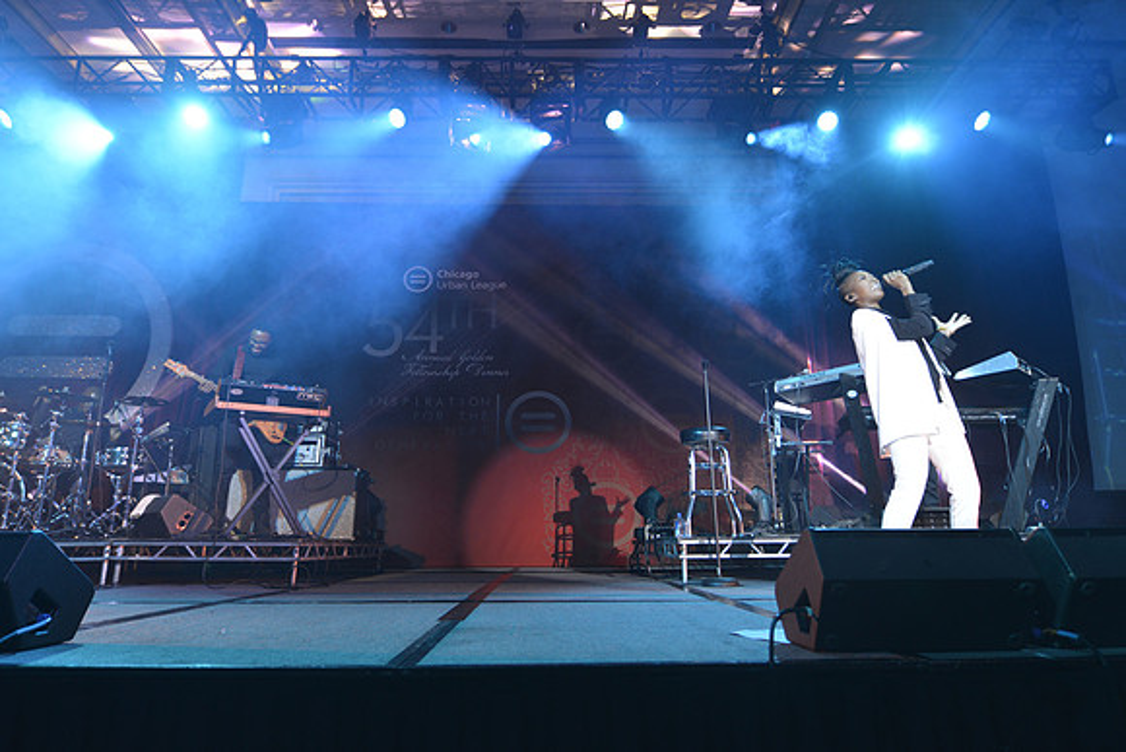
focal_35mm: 22
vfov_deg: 57.3
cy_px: 376
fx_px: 688
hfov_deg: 78.6
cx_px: 563
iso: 800
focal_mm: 22
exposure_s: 1/125
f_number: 5.6
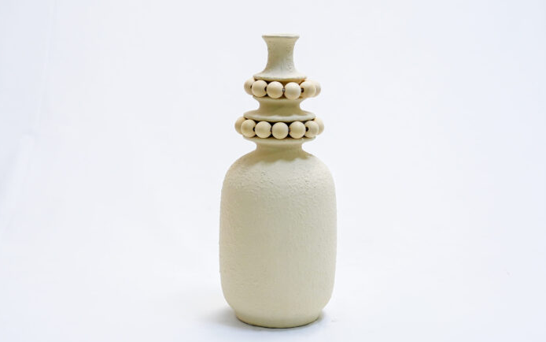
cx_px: 272
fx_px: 1042
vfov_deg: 18.6
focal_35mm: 70
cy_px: 165
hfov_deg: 29.4
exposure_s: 1/200
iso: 3200
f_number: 9
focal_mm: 68
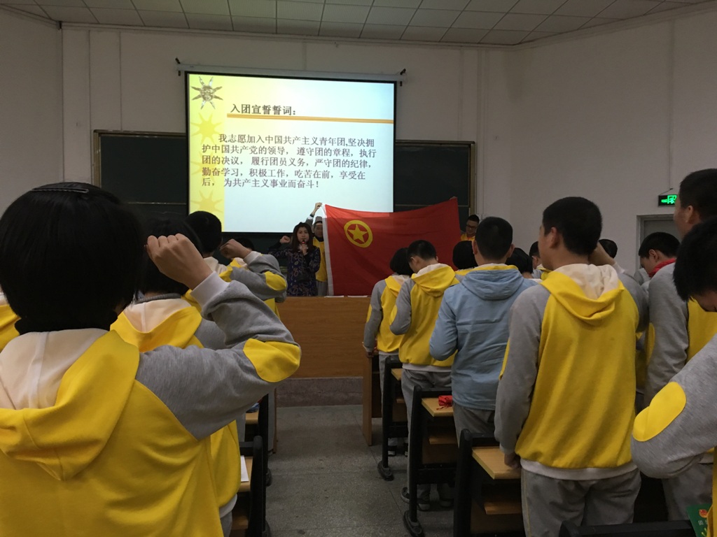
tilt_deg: -0.6
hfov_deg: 61.7
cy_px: 268
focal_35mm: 29
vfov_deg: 48.2
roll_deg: -0.6
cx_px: 358
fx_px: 601
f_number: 2.2
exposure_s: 1/17
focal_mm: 4.15
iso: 80
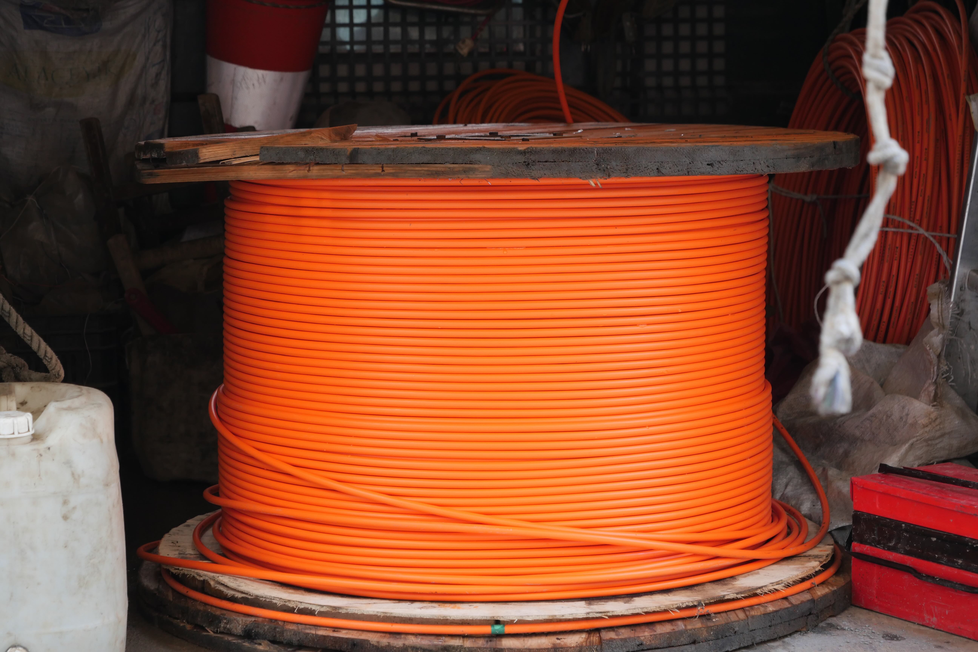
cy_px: 326
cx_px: 489
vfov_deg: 16.5
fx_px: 2255
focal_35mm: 83
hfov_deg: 24.5
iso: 320
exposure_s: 1/25
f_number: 3.9
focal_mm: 40
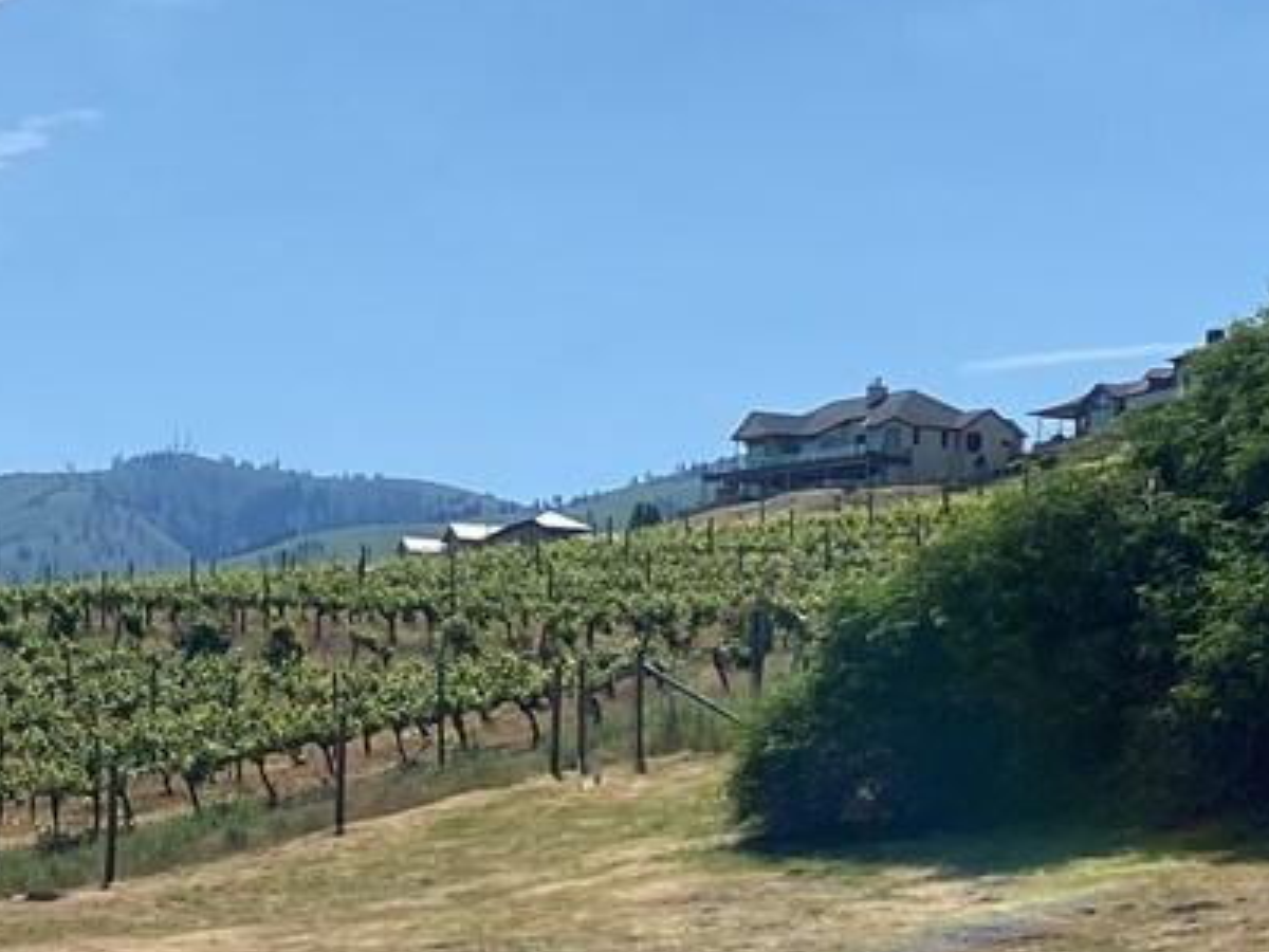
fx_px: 3813
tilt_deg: +4.0
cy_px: 571
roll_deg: -3.8
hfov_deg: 17.8
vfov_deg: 14.2
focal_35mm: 104
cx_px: -327
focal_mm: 4.25
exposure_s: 1/5025
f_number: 1.8
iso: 32
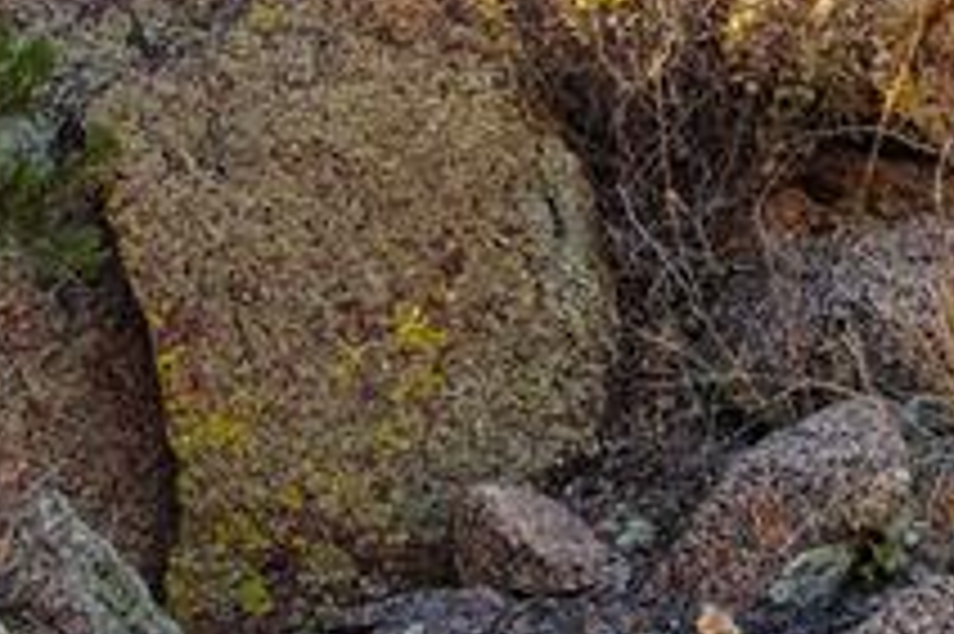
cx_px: 14
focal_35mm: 116
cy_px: -81
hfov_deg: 17.3
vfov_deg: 11.6
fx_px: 3072
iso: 1800
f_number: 20
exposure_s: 1/160
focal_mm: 24
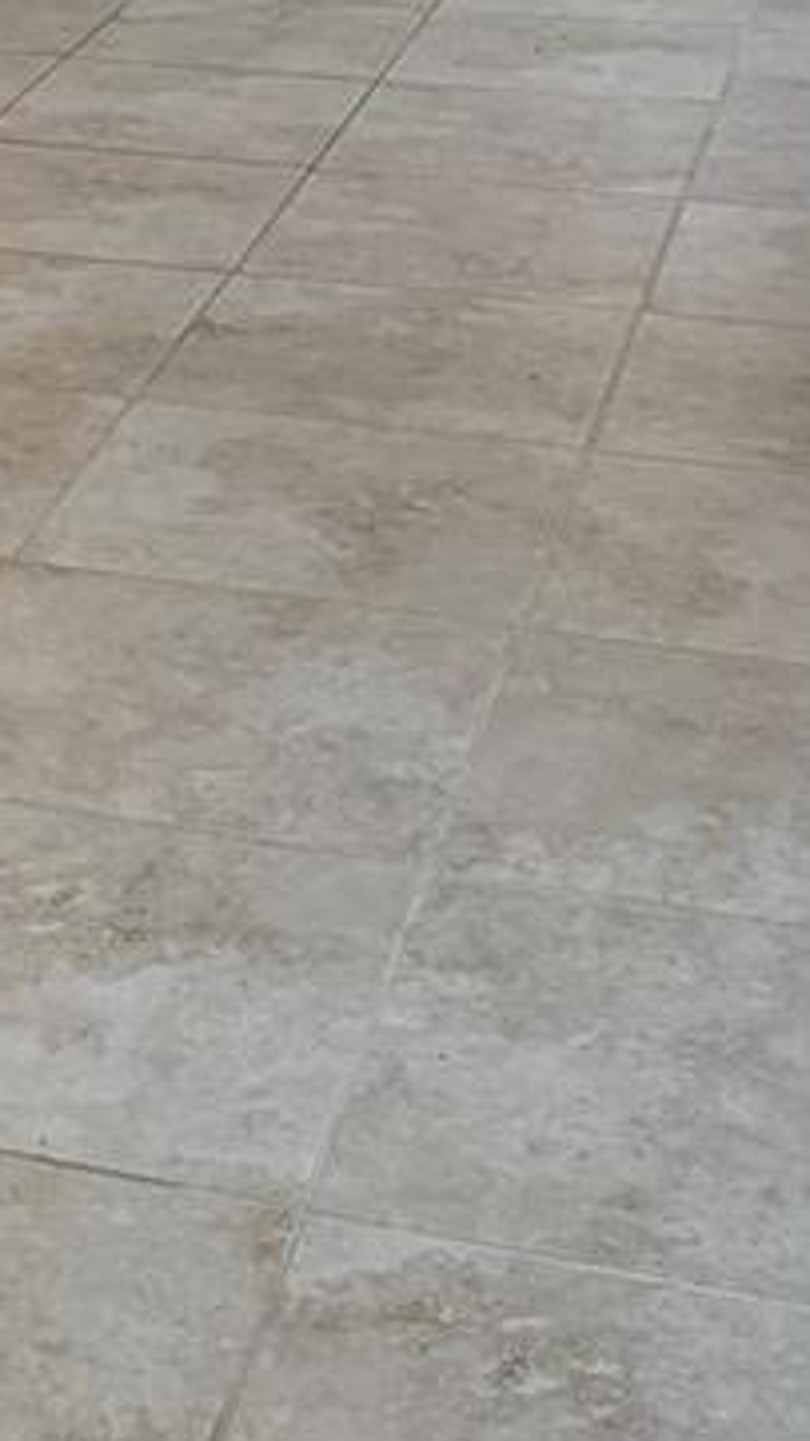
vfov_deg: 22.8
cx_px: -287
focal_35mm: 87
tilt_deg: -7.4
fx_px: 3323
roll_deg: +1.6
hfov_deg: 13.3
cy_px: -196
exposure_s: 1/182
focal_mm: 6.76
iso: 200
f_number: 1.78
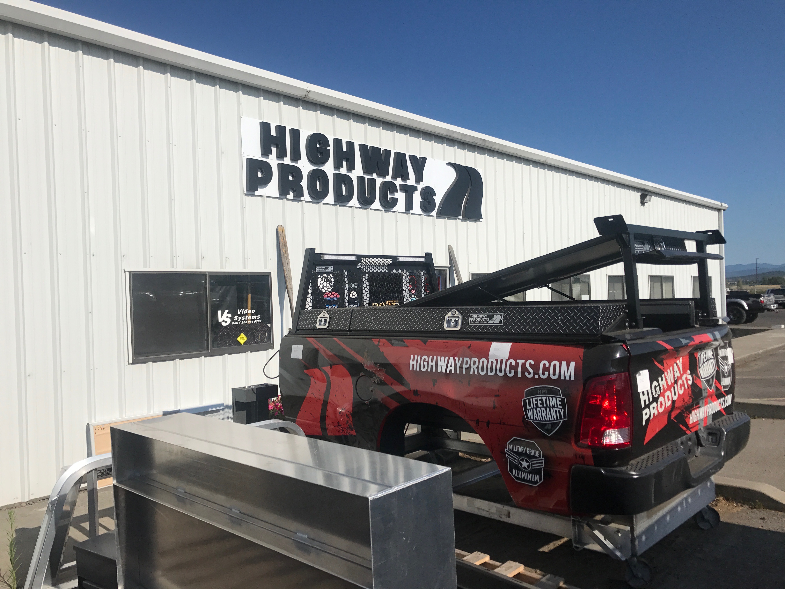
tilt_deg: -0.5
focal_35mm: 28
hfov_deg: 63.4
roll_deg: +1.9
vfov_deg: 49.7
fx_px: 635
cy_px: 294
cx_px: 392
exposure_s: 1/5319
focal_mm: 3.99
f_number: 1.8
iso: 20
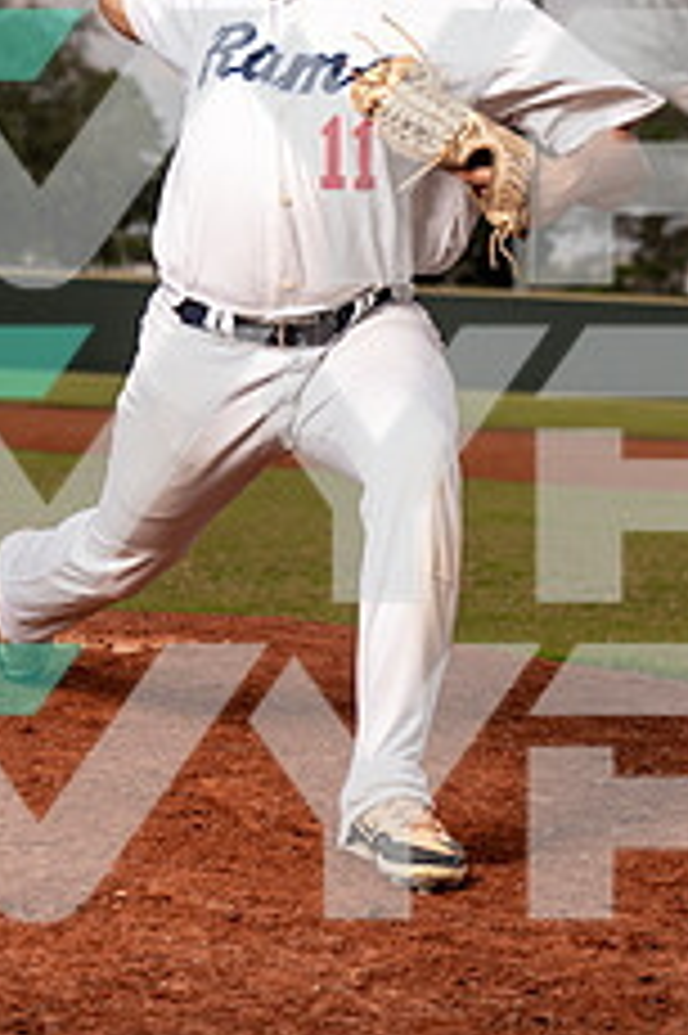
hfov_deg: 10.0
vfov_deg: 15.0
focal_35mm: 137
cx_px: 486
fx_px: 3933
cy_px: 468
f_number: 4
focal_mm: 70
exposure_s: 1/1250
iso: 250
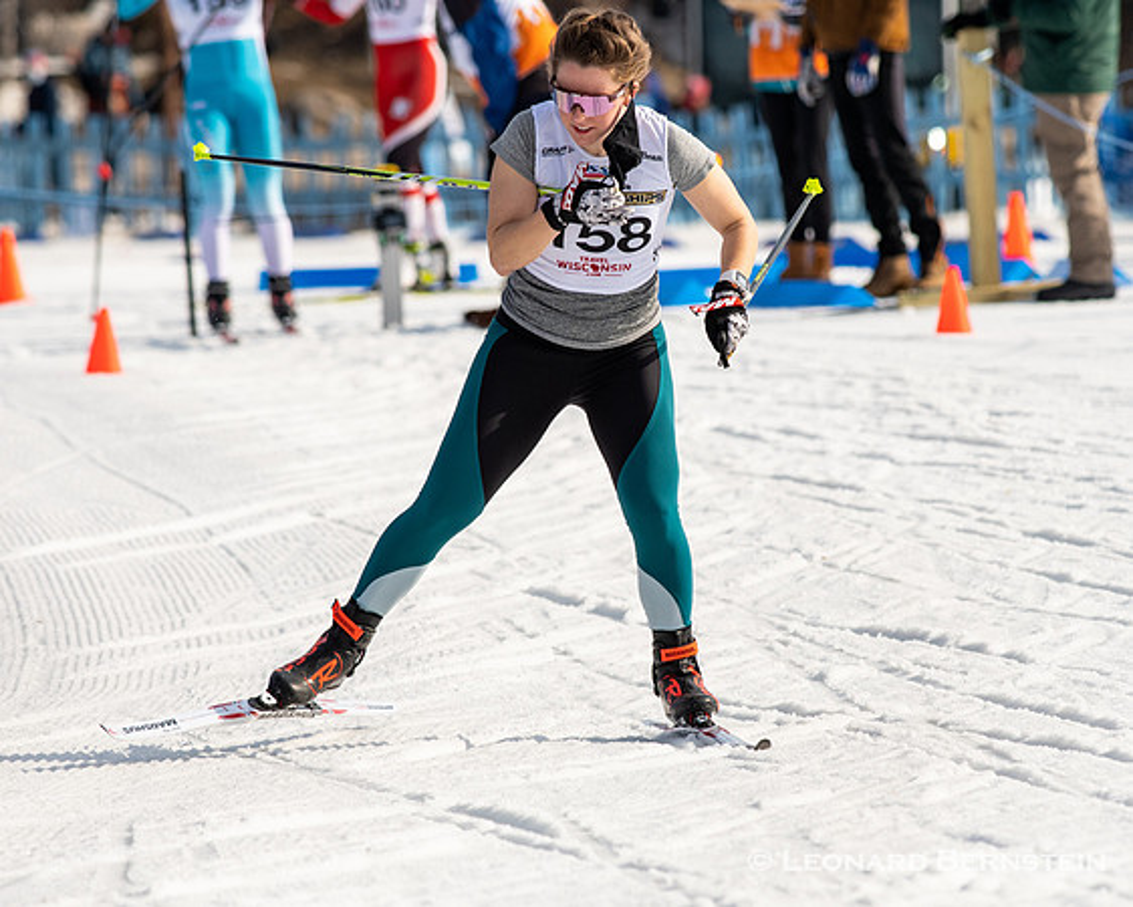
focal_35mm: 532
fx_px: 17830
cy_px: 476
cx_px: 613
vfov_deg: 2.9
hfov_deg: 3.6
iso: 400
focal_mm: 300
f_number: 6.3
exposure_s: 1/2000
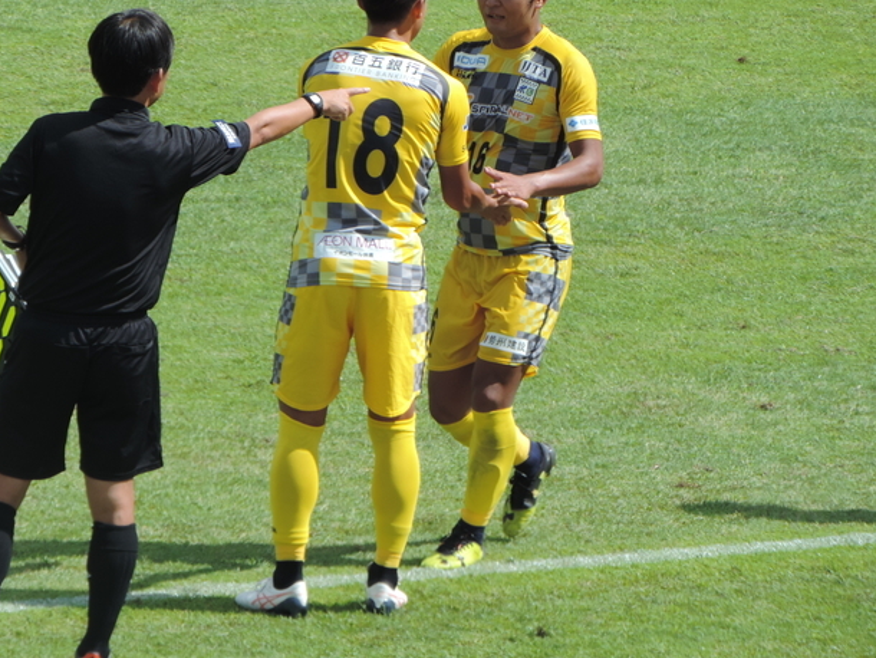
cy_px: 246
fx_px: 15595
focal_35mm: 616
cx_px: 350
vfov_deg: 2.4
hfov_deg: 3.2
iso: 80
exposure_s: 1/400
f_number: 4.9
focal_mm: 83.8
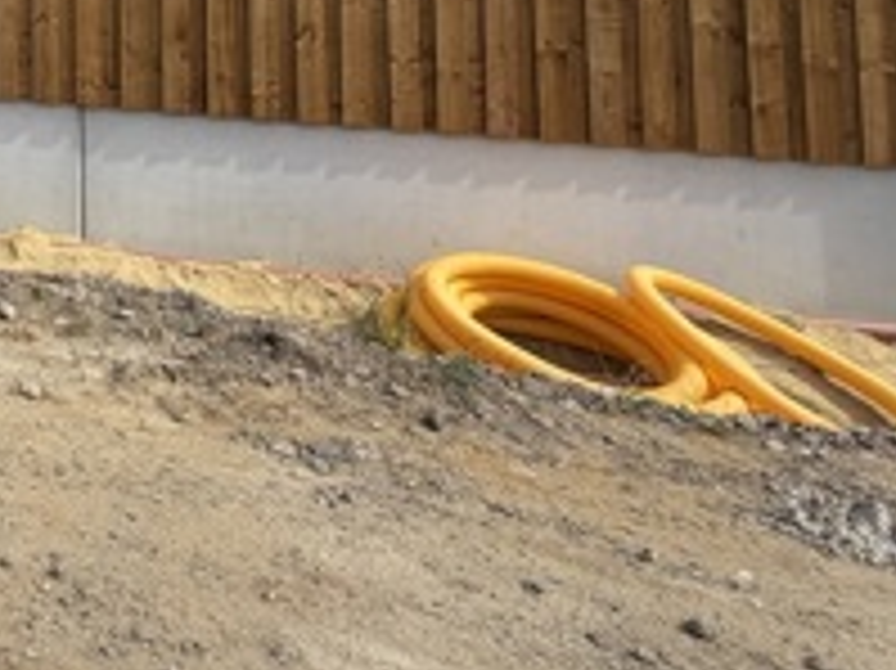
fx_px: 1164
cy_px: -216
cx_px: -324
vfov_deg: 26.8
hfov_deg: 30.8
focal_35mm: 45
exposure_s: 1/770
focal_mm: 2.22
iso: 25
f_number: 2.2
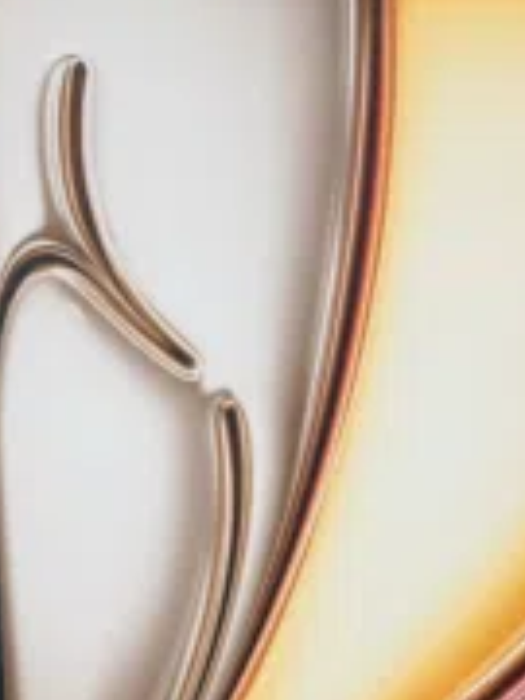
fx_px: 2164
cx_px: 401
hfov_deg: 13.8
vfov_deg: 18.4
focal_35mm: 107
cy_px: 432
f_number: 1.78
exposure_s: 1/265
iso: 64
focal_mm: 6.76
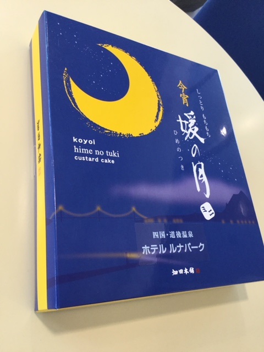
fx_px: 315
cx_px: 132
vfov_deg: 58.4
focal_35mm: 31
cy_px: 176
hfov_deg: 45.4
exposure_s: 1/30
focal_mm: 3.3
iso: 40
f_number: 2.4
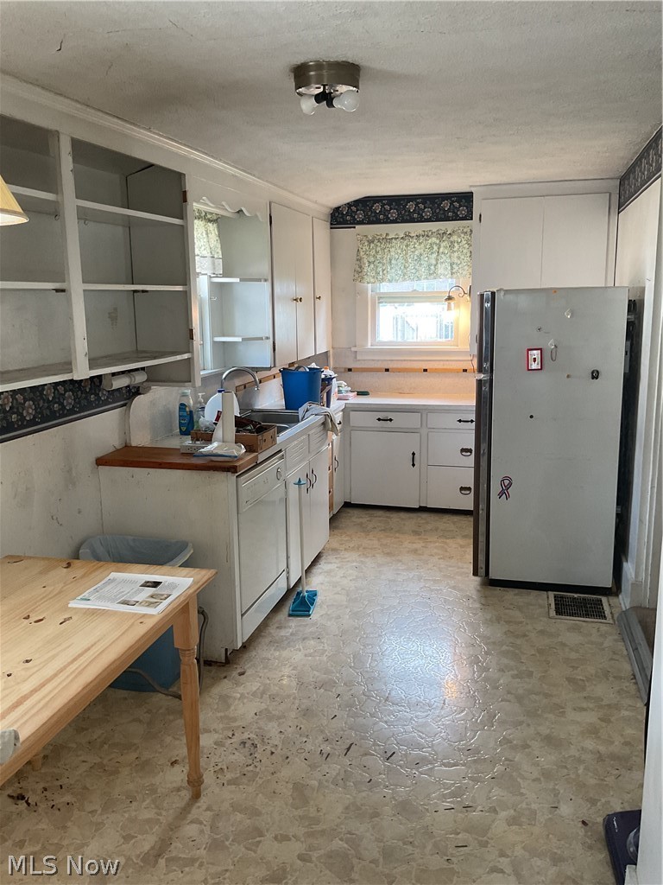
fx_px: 741
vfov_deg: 61.7
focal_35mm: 29
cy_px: 442
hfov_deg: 48.2
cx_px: 332
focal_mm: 3
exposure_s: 1/60
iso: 64
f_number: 1.8
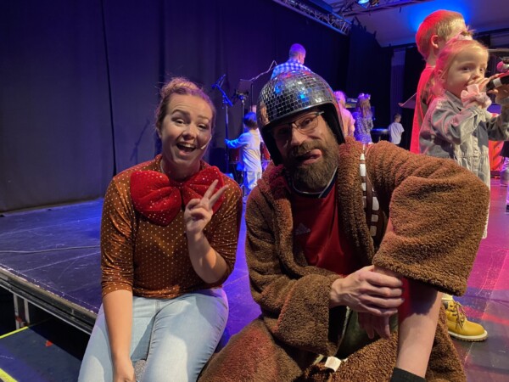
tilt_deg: -5.3
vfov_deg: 53.1
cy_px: 191
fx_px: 382
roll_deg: +1.2
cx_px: 254
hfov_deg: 67.3
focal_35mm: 26
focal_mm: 4.25
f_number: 1.8
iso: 500
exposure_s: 1/33
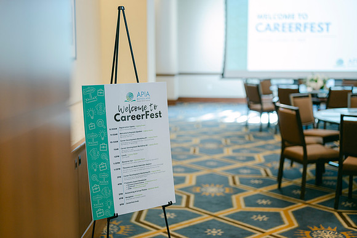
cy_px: 119
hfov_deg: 38.9
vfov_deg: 26.5
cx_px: 178
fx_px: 505
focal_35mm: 51
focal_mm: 50
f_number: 2
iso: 640
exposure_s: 1/125
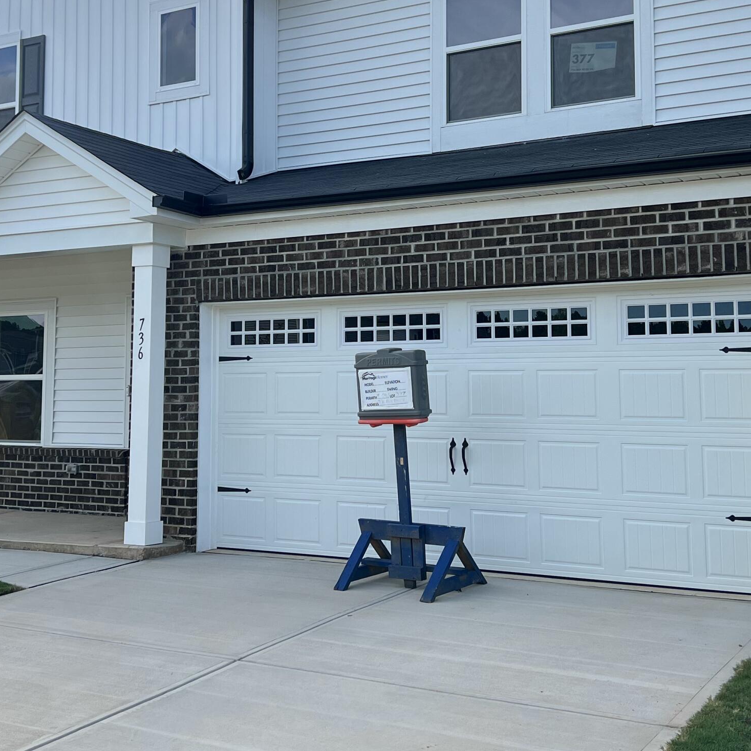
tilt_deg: +6.2
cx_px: 373
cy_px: 271
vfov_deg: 35.8
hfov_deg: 36.1
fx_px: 1154
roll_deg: -0.6
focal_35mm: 47
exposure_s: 1/2457
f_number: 1.5
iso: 50
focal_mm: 5.7
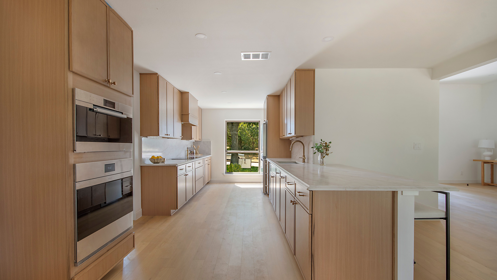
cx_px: 246
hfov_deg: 99.4
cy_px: 147
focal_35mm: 16
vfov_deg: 67.0
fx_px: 211
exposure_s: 1/50
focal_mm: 10
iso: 100
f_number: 8
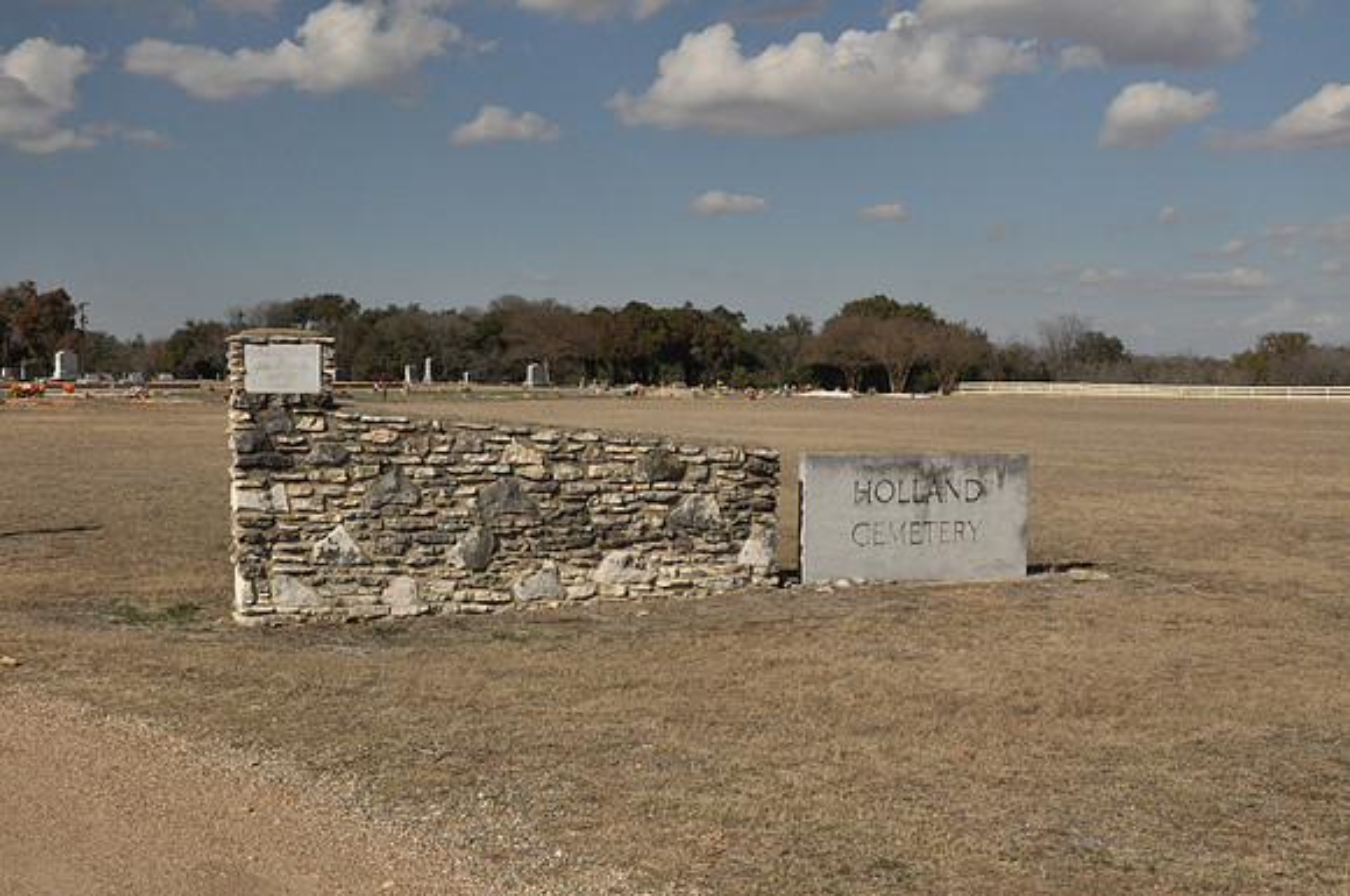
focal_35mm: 42
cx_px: 675
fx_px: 1573
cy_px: 448
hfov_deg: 46.5
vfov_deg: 31.8
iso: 800
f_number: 14
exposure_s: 1/800
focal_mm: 28
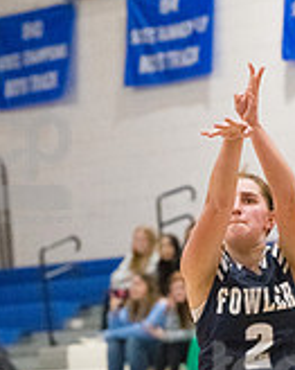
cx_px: 266
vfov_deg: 5.6
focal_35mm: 347
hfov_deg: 4.5
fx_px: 3791
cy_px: 404
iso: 10000
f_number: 4.5
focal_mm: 135
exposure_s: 1/1600
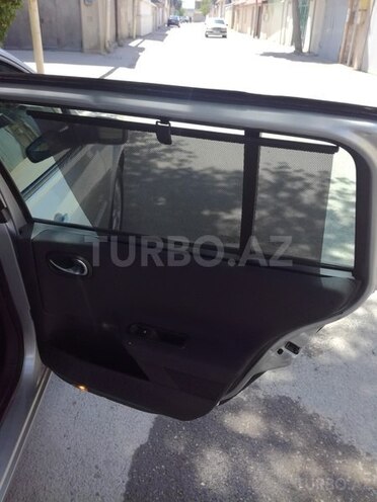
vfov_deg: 65.3
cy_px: 251
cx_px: 188
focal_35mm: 27
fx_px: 392
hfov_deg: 51.4
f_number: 2
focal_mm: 3.79
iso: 50
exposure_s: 1/331
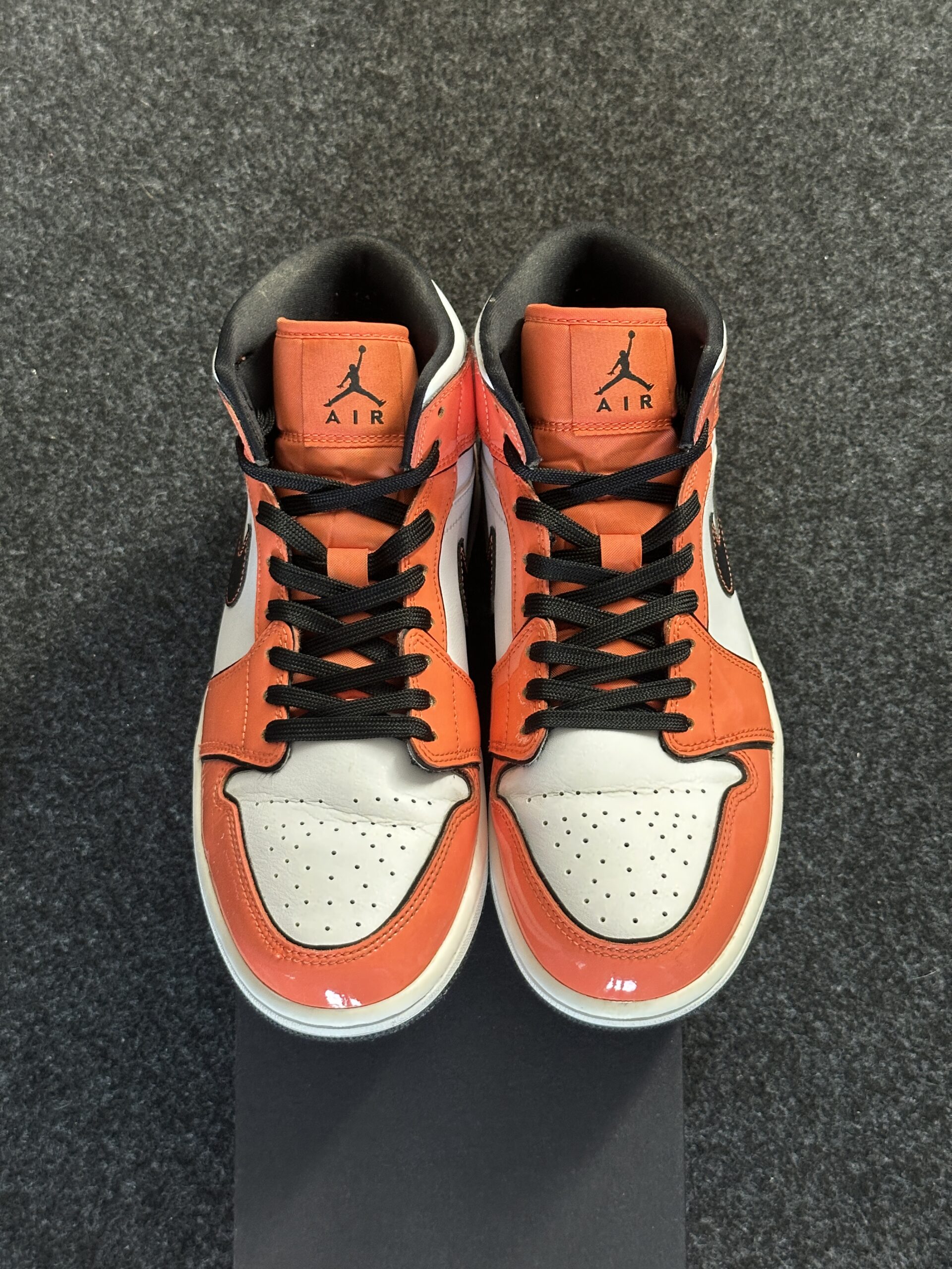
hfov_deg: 30.3
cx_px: 476
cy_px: 634
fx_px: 1760
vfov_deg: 39.7
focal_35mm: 48
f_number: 1.78
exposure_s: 1/33
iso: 250
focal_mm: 6.86
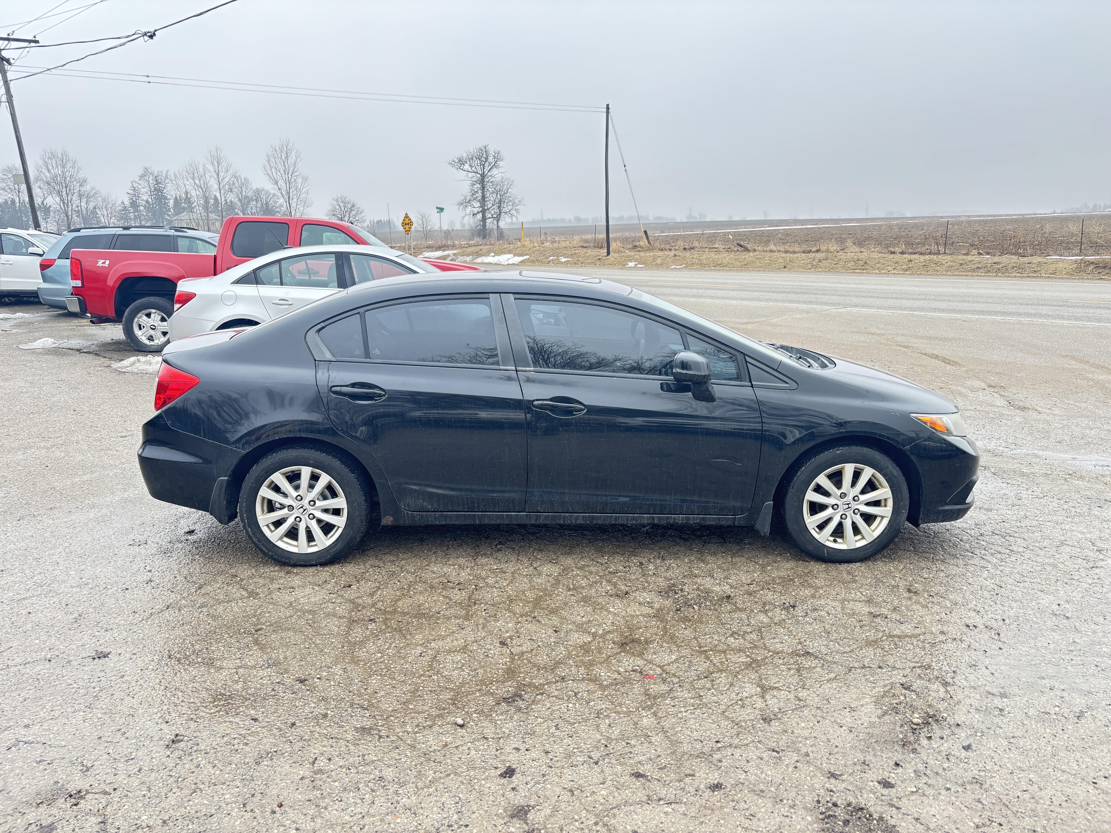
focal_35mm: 26
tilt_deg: -12.3
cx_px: 556
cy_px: 416
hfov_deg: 67.3
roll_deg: +0.9
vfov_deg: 53.1
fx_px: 834
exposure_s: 1/241
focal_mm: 5.96
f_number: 1.6
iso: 50
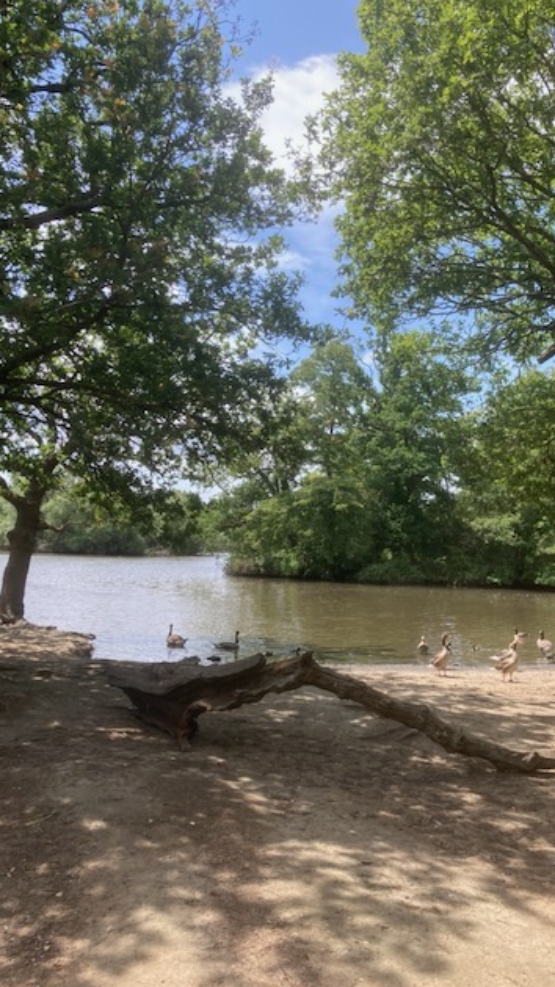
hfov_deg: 37.7
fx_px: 812
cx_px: 315
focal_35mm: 31
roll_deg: -2.5
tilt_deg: +6.0
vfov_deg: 62.6
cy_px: 490
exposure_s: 1/979
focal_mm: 3.99
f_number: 1.8
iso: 20
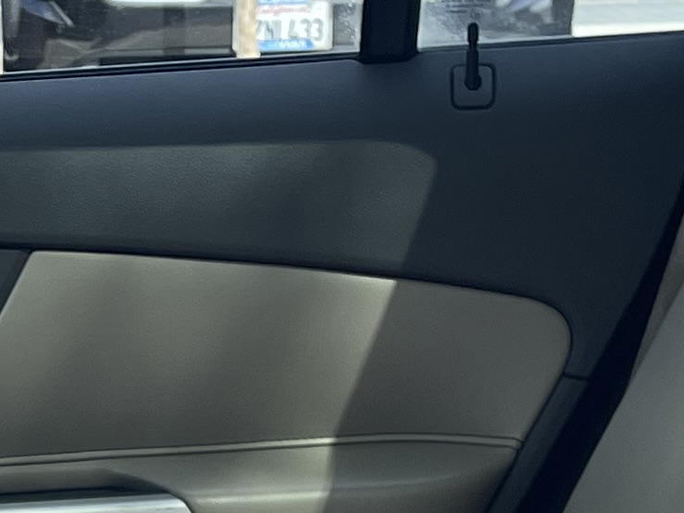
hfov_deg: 14.1
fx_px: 2707
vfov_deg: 10.0
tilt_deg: -22.5
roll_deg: +1.7
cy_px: 1026
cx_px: -46
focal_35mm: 137
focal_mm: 5.1
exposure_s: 1/382
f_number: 1.6
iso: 32
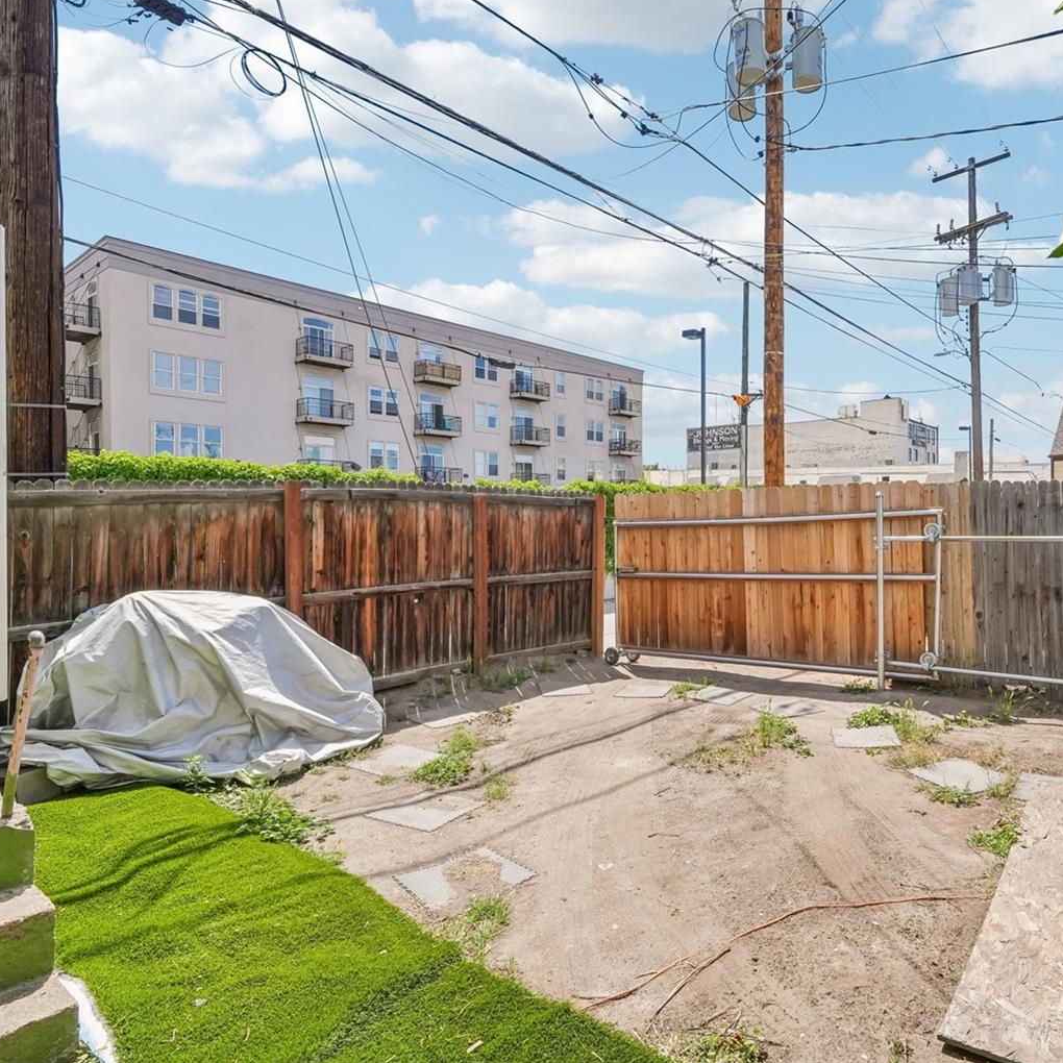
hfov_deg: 72.4
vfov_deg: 74.8
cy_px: 512
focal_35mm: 20
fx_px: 695
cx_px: 717
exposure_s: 1/1000
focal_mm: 10
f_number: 8
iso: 800
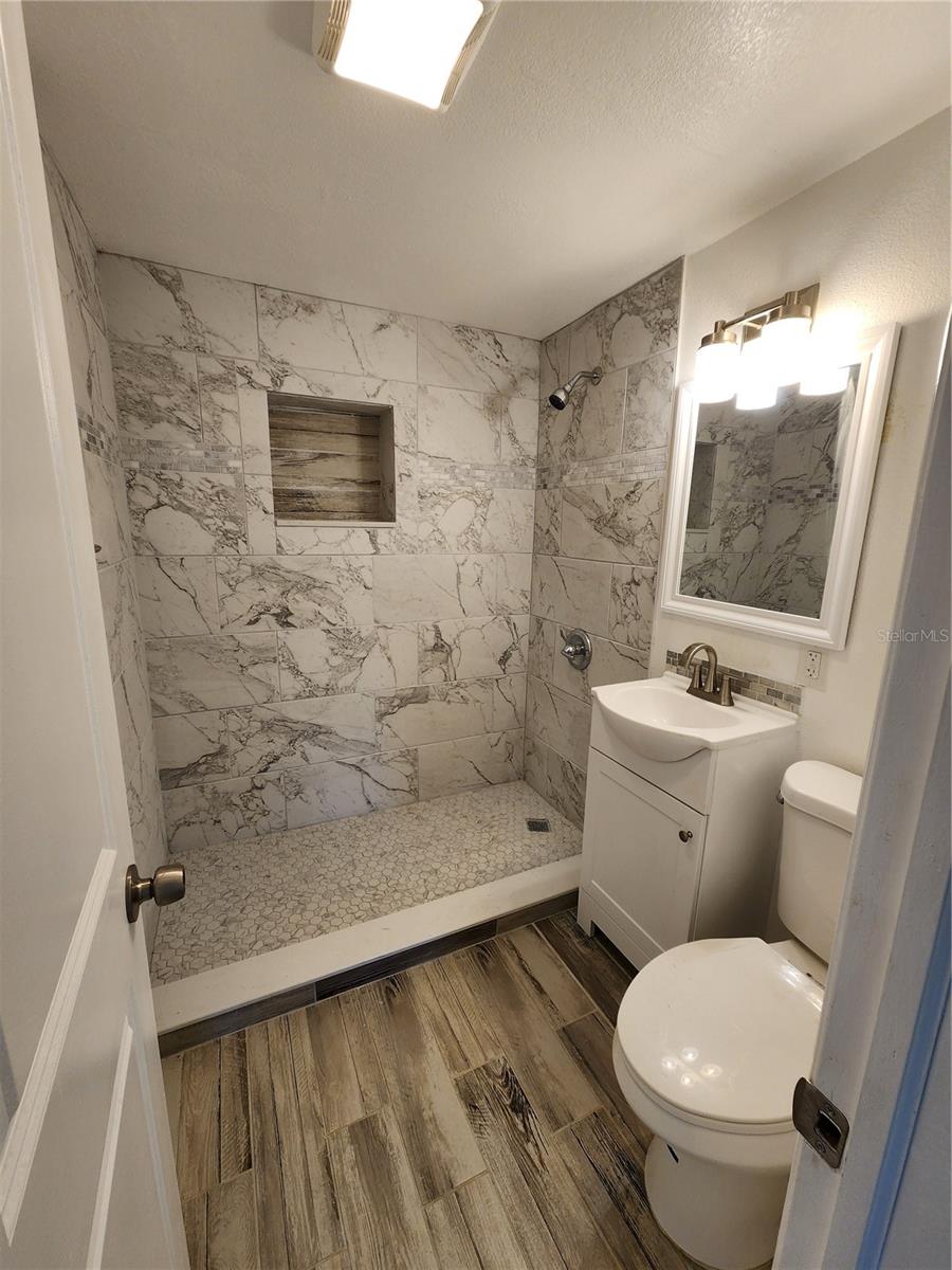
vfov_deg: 106.2
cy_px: 635
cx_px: 476
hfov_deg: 89.9
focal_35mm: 13
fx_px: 477
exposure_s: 1/120
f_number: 2.2
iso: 80
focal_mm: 2.2
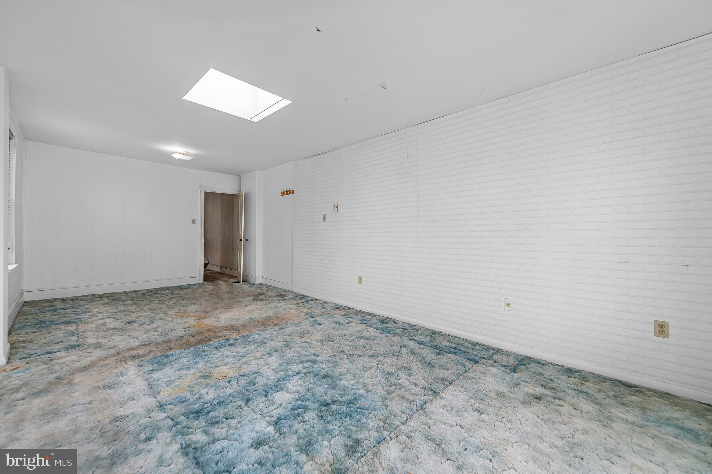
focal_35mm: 14
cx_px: 356
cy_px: 237
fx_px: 277
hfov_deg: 104.3
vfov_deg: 81.1
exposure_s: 1/250
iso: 360
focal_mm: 14
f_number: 4
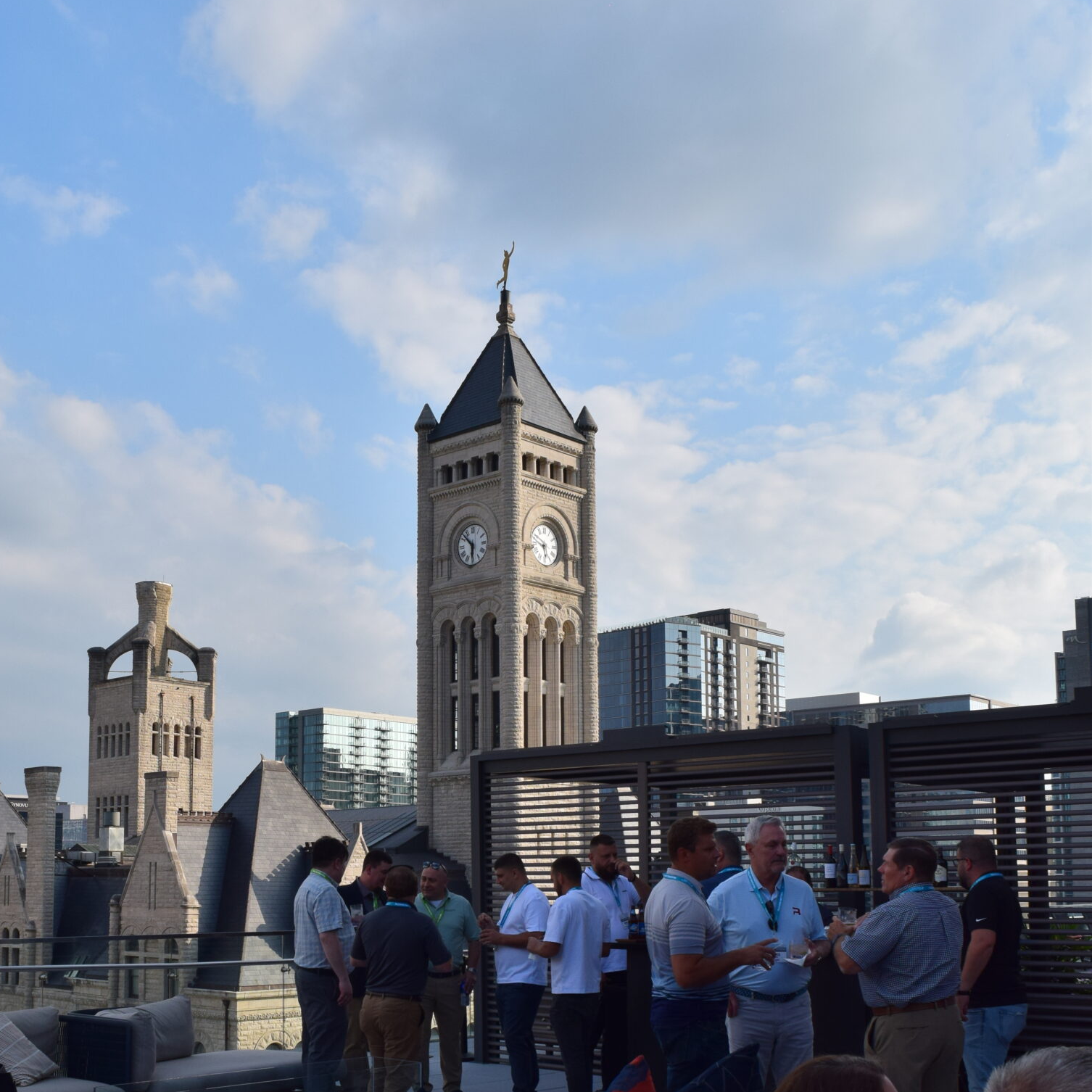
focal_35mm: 39
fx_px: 1392
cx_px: 474
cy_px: 755
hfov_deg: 42.7
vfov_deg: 42.1
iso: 320
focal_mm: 18
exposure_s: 1/500
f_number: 11
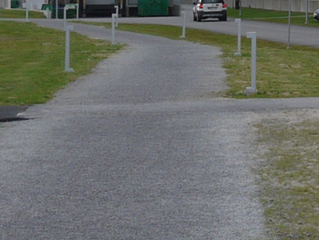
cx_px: 834
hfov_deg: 6.4
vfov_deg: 5.0
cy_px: -162
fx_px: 2691
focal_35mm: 292
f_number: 5.6
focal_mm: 20
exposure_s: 1/250
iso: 100
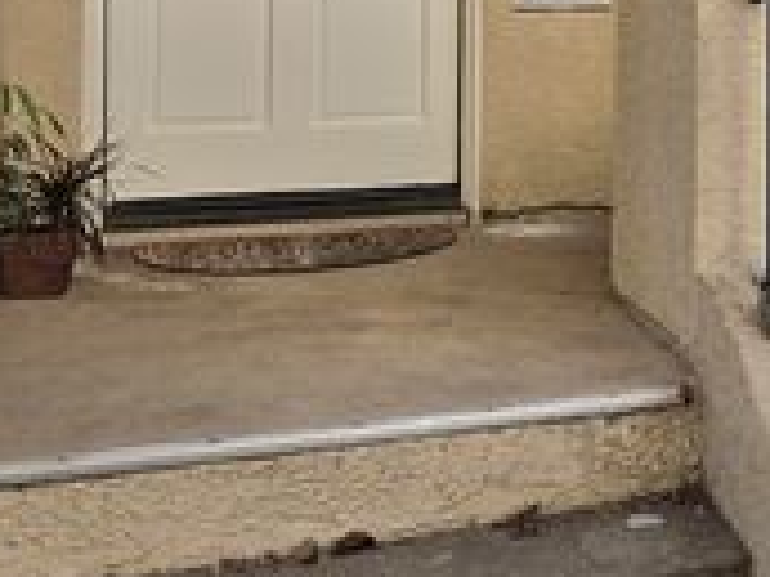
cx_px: 927
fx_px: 1490
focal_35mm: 67
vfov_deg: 20.9
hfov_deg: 25.9
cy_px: -51
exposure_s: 1/249
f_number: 1.8
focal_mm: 5.4
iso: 25
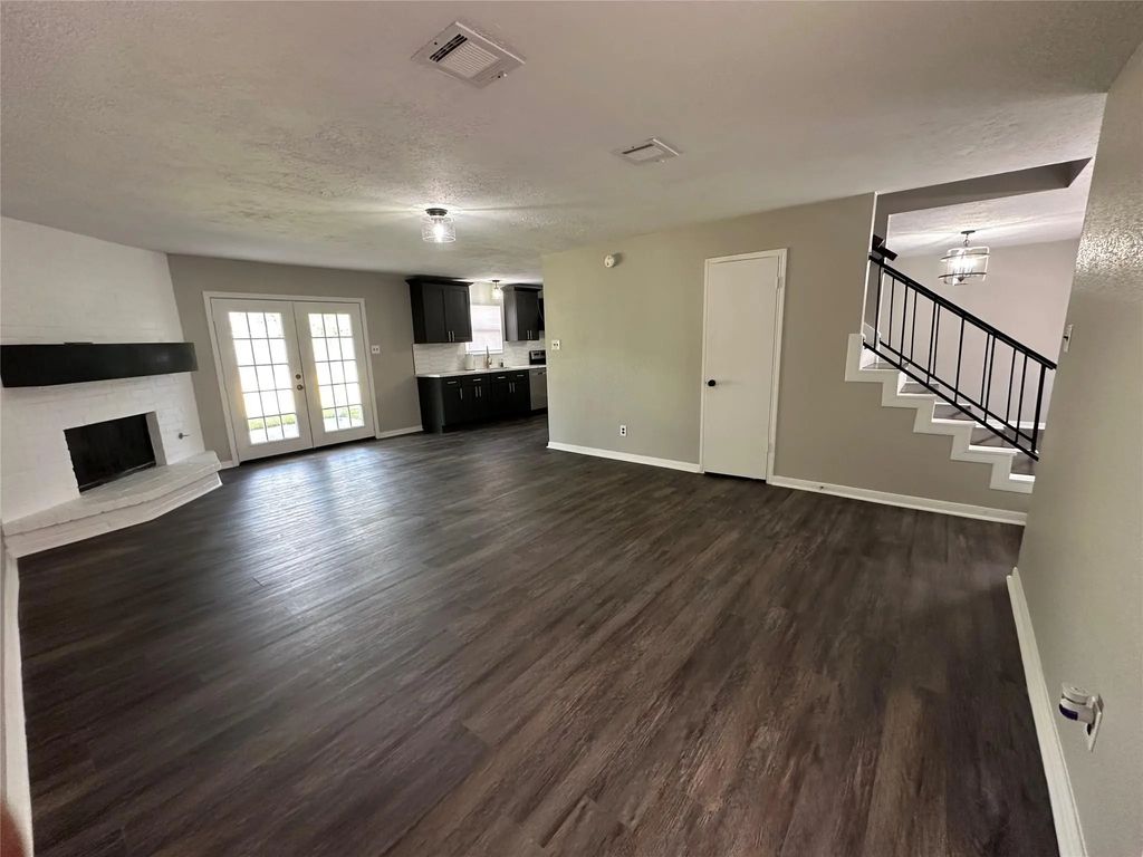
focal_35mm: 14
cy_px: 428
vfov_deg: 85.7
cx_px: 572
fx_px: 462
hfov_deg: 102.1
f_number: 2.2
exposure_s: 1/60
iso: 200
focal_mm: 2.22
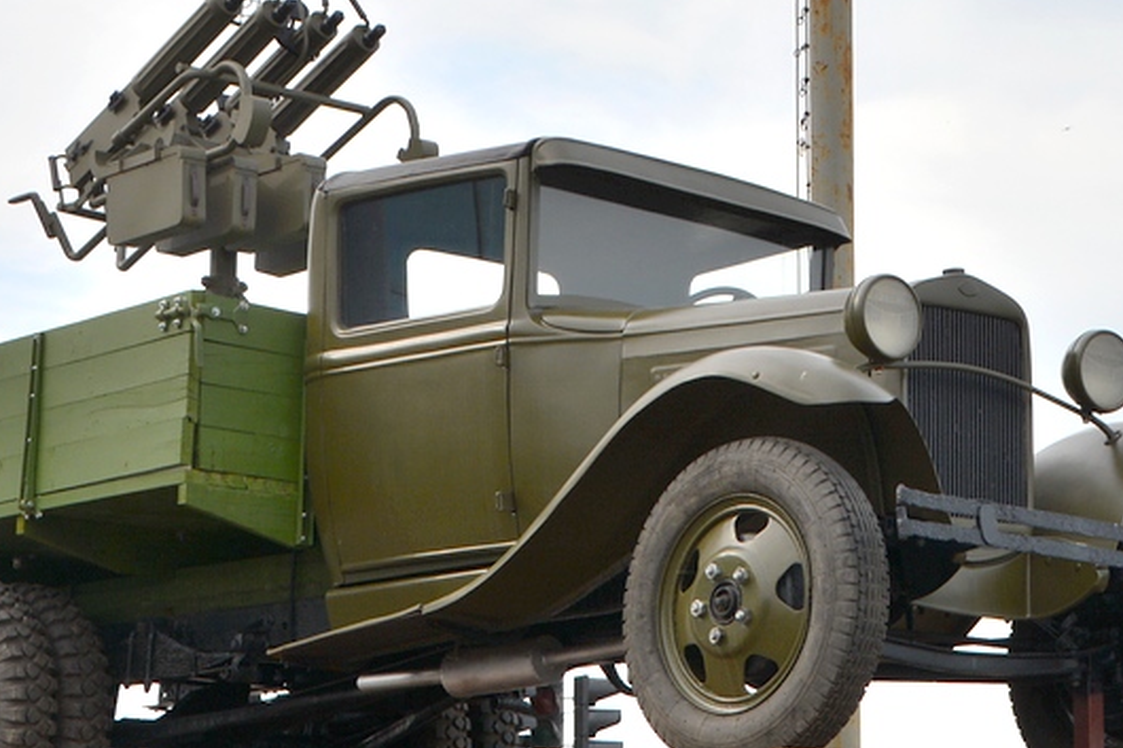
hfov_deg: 15.8
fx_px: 4023
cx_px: 833
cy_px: 442
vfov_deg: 10.6
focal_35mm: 129
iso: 100
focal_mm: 38
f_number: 8
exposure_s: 1/250
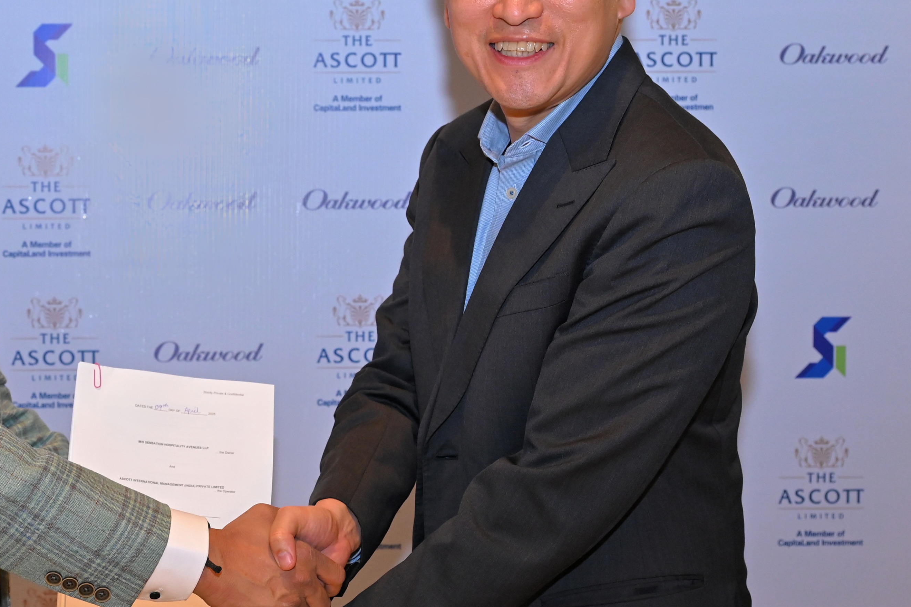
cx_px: 229
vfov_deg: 19.2
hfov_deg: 28.1
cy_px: 312
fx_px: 1796
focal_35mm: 71
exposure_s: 1/125
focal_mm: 39
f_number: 5
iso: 2000
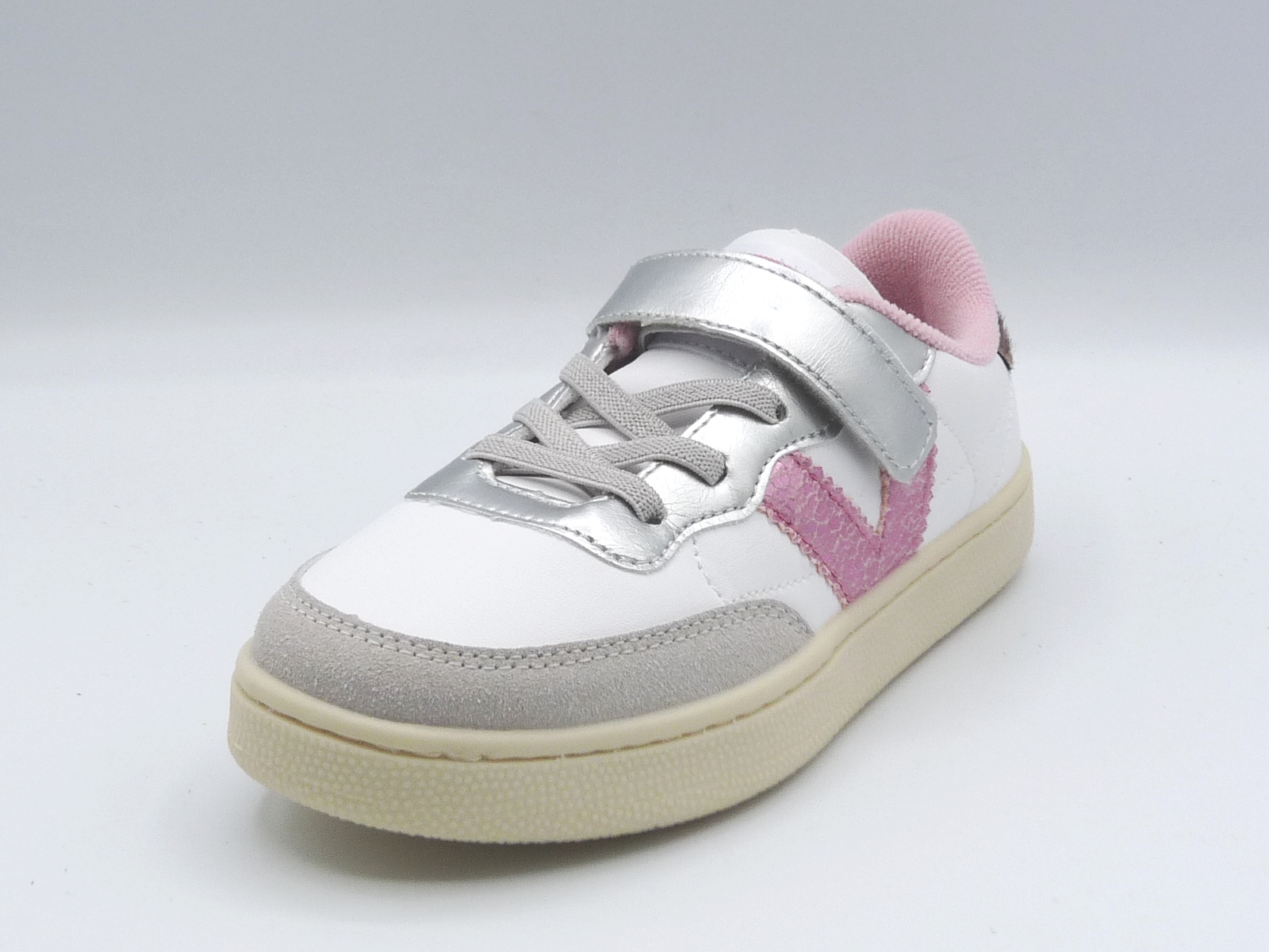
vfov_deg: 24.0
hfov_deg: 31.7
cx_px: 634
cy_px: 476
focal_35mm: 61
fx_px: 2236
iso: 100
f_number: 5.6
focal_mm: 6.2
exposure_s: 1/250
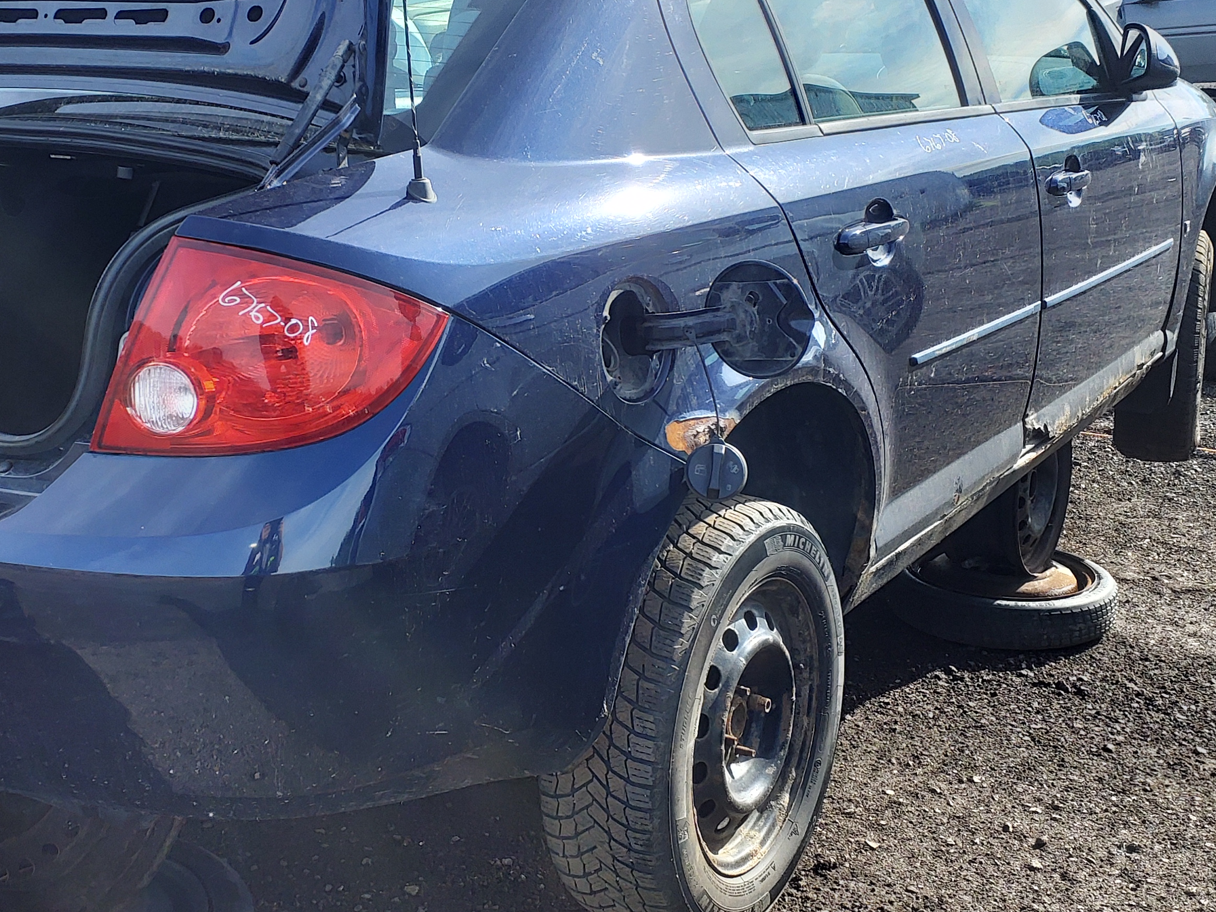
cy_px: 379
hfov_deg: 40.9
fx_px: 1616
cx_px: 434
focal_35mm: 46
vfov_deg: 31.5
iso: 40
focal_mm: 3.58
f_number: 1.9
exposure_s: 1/278
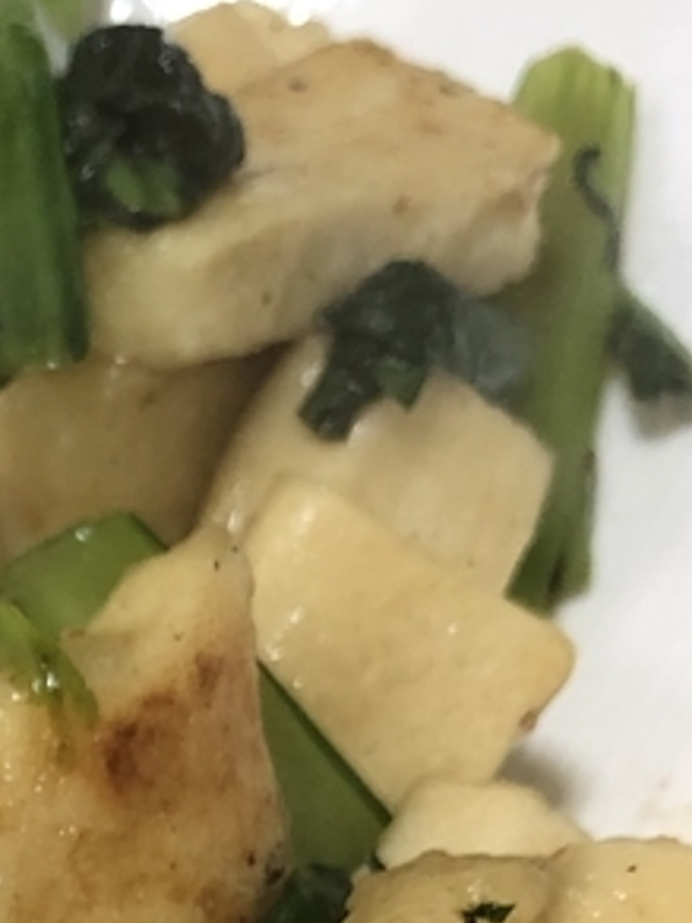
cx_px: -654
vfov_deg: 16.1
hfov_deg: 11.7
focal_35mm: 115
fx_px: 3065
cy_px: 1261
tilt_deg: -53.3
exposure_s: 1/33
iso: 32
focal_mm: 3.99
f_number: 1.8
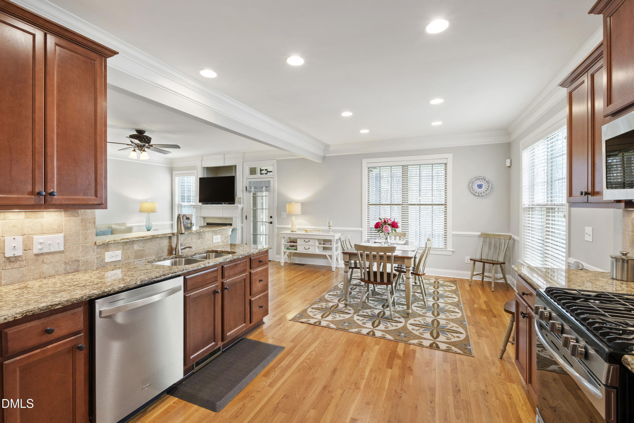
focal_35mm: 15
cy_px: 212
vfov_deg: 77.3
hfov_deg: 100.4
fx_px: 264
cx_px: 317
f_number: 8
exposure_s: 1/2
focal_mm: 10
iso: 100
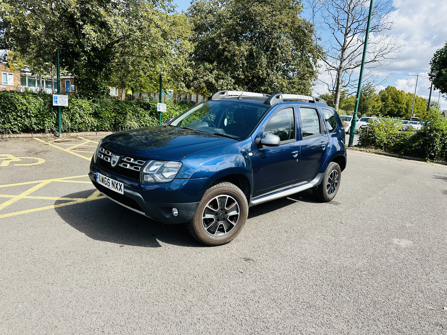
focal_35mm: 24
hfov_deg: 71.6
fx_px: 310
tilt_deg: -10.5
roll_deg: -3.2
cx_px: 224
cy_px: 168
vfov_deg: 56.8
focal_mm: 6.86
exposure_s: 1/2110
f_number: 1.78
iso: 80
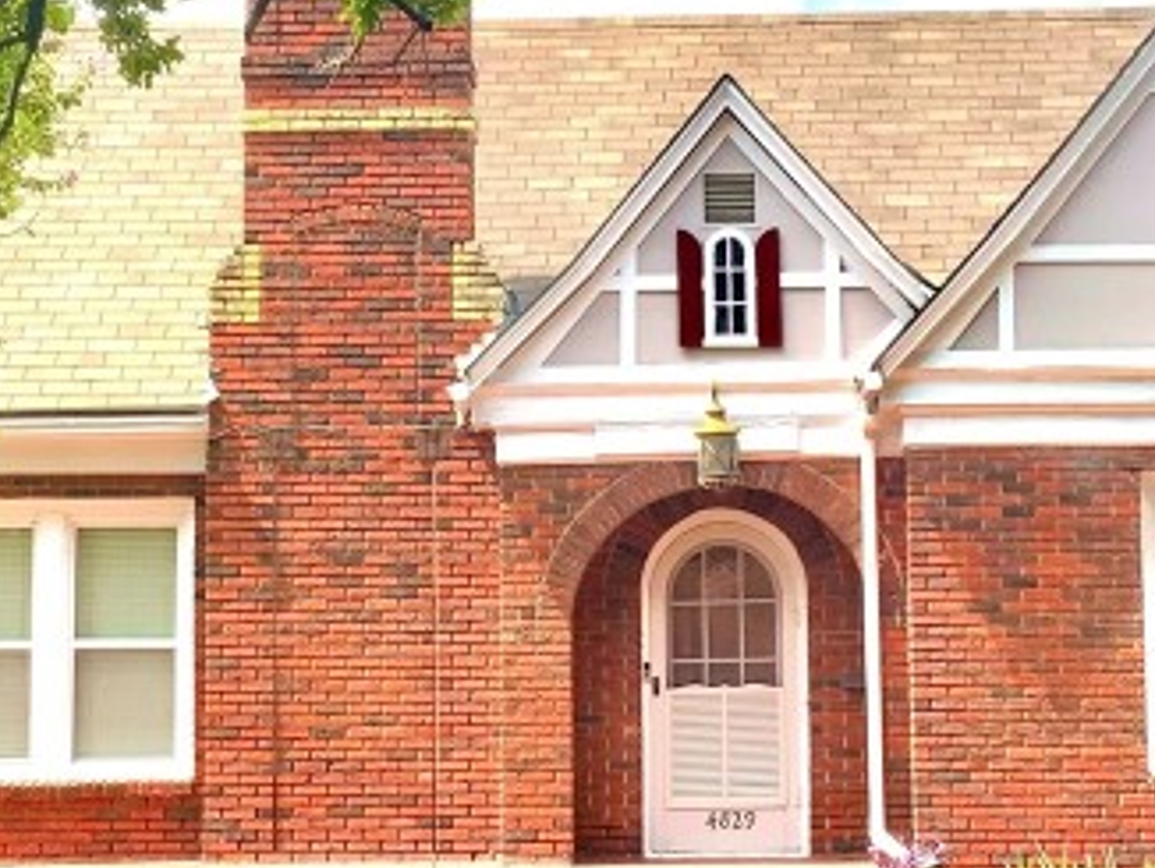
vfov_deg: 16.3
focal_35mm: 91
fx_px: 3039
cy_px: 432
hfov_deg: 21.5
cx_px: 648
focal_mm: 3
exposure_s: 1/770
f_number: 1.8
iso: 16
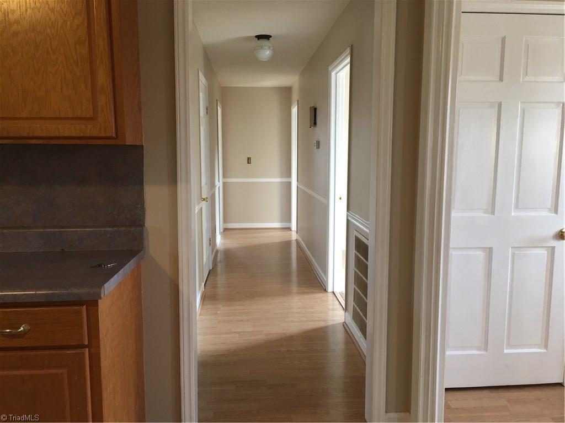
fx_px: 473
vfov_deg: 48.2
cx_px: 282
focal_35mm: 29
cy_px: 212
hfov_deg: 61.7
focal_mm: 4.15
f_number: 2.2
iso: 40
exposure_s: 1/15
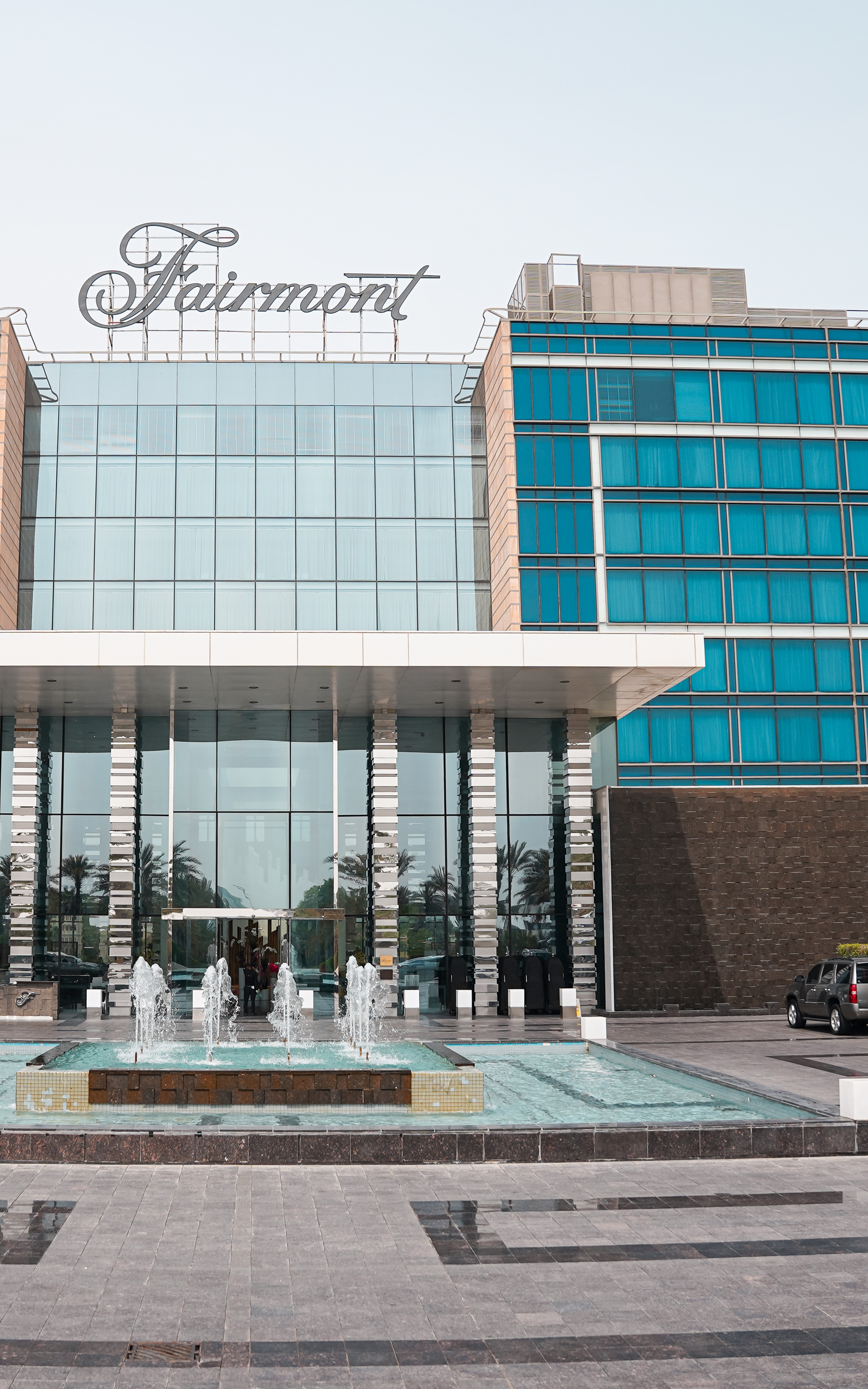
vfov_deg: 52.7
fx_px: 1400
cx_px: 254
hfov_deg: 34.0
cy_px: 690
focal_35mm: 37
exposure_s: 1/3200
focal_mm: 24
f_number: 3.5
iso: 200
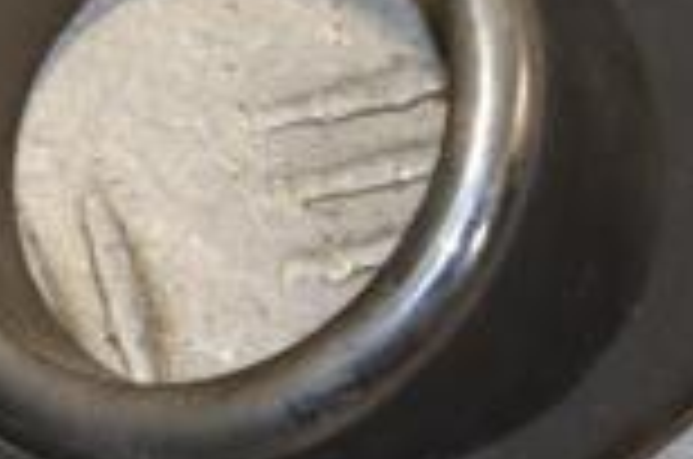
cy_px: 153
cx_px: 112
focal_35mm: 340
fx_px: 6531
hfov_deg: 6.1
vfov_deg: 4.0
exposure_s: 1/200
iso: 800
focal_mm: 58
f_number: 9
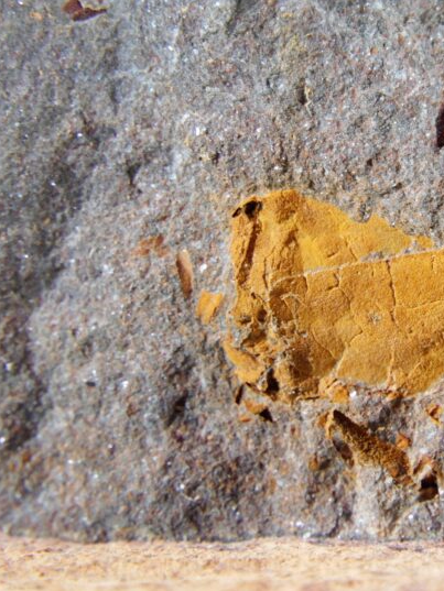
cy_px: 296
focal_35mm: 311
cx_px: 369
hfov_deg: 4.8
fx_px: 5317
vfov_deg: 6.4
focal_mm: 41.3
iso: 200
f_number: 5.6
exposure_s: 1/30
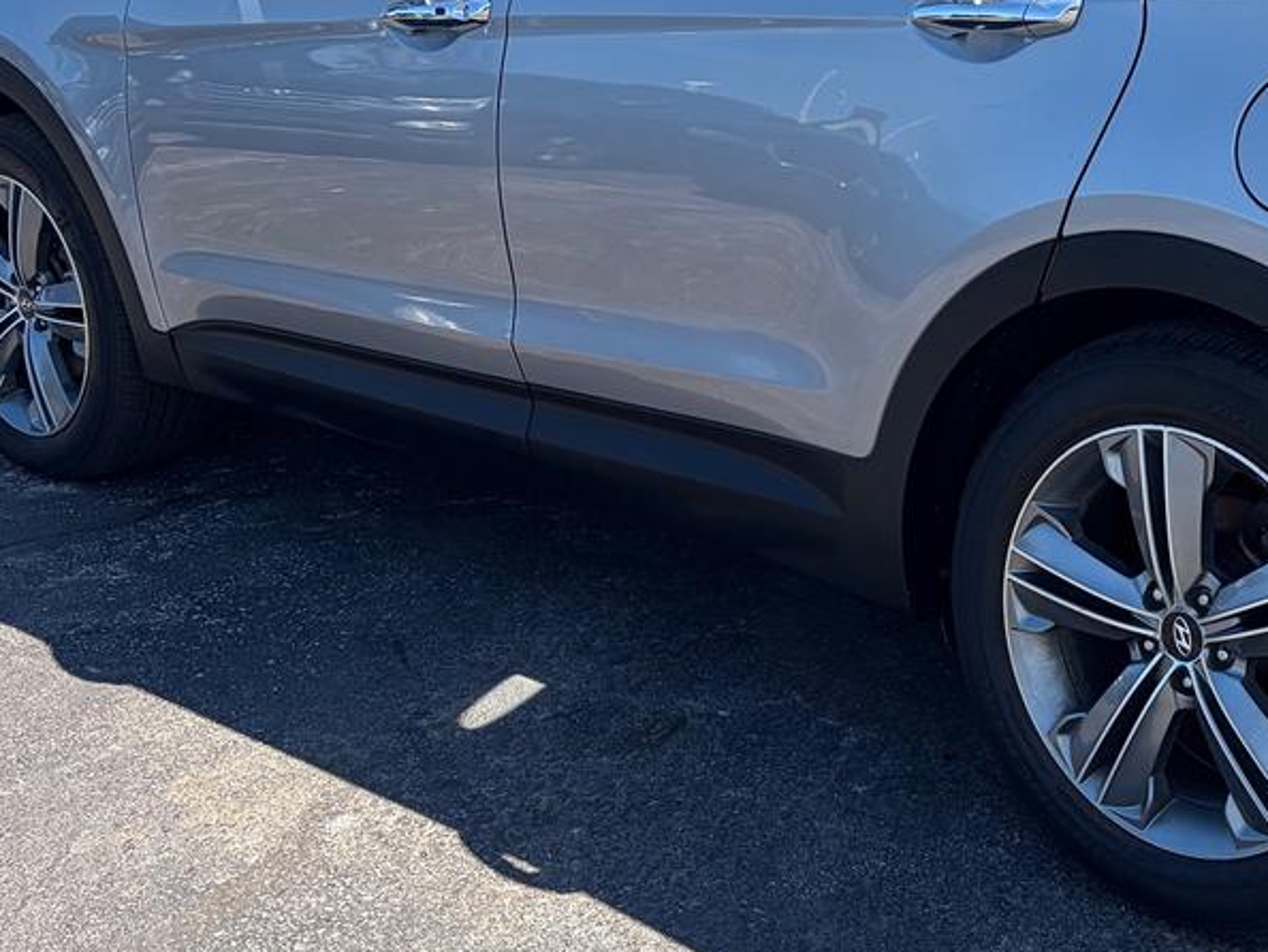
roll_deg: +0.7
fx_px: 2052
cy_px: 267
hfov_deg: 32.6
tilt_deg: -12.8
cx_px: 1140
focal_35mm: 56
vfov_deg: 25.9
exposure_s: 1/1484
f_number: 1.6
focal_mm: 5.96
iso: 64
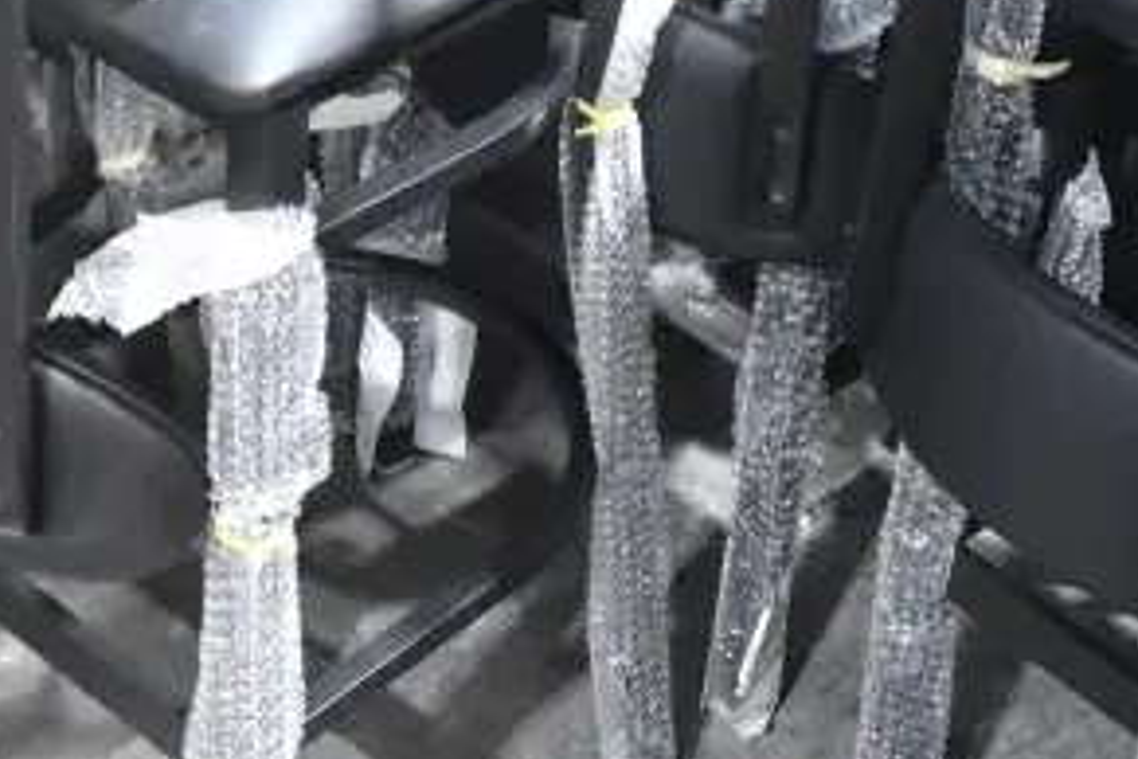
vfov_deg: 14.3
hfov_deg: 23.8
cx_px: 422
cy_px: -585
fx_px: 2687
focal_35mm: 85
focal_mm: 18
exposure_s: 1/100
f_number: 5
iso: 6400
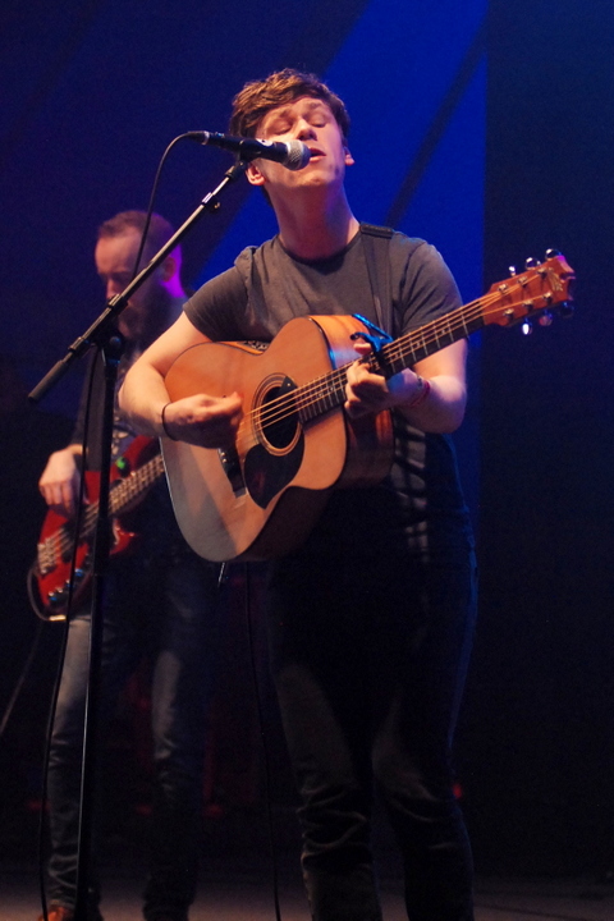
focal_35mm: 120
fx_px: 3070
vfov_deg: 17.1
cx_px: 307
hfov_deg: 11.4
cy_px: 460
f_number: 2.8
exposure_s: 1/160
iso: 1600
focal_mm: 80
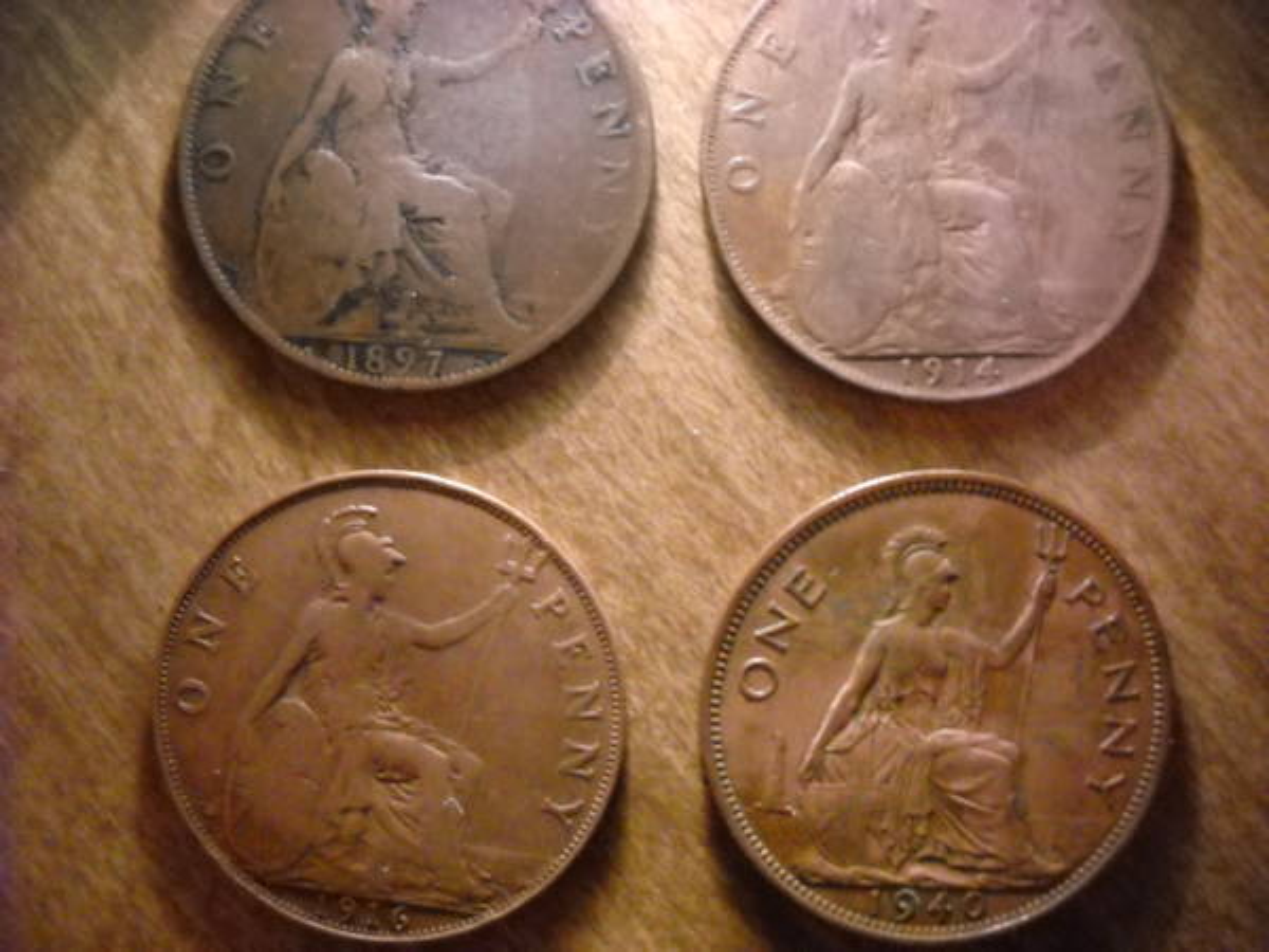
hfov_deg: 45.8
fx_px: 1503
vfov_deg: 35.1
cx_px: 634
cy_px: 476
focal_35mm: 41
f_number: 3.1
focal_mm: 6.72
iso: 800
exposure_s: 1/7
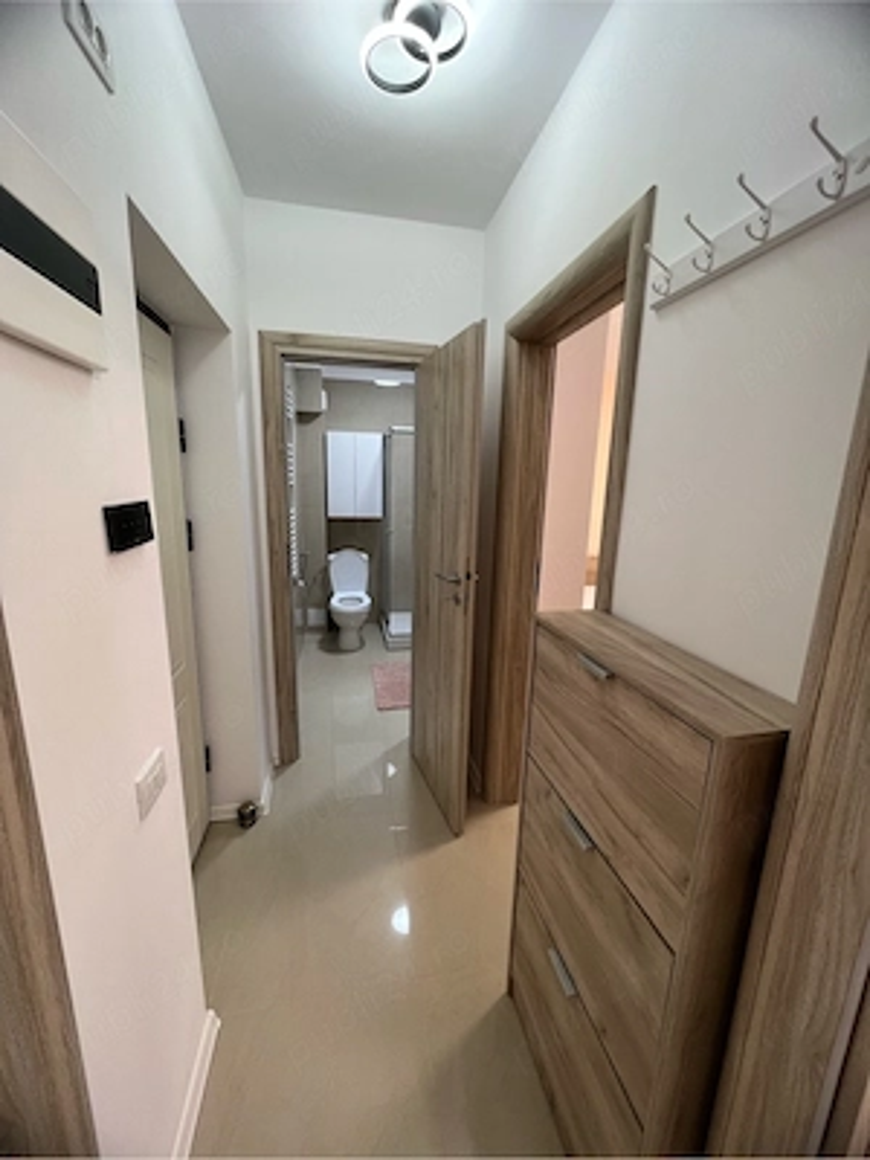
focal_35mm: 13
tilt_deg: -12.1
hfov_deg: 89.9
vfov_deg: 106.2
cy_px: 580
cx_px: 435
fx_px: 436
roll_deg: -1.6
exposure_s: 1/50
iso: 125
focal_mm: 1.57
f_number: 1.8
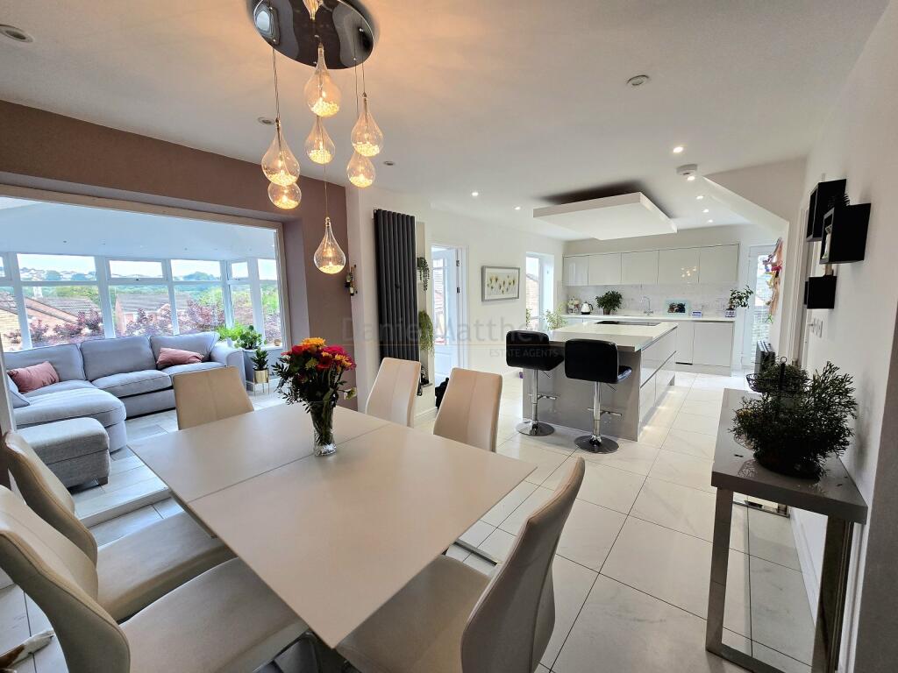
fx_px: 337
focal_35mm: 13
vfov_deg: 89.9
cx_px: 449
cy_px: 336
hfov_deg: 106.2
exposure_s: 1/100
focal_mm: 2.2
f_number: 2.2
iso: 80
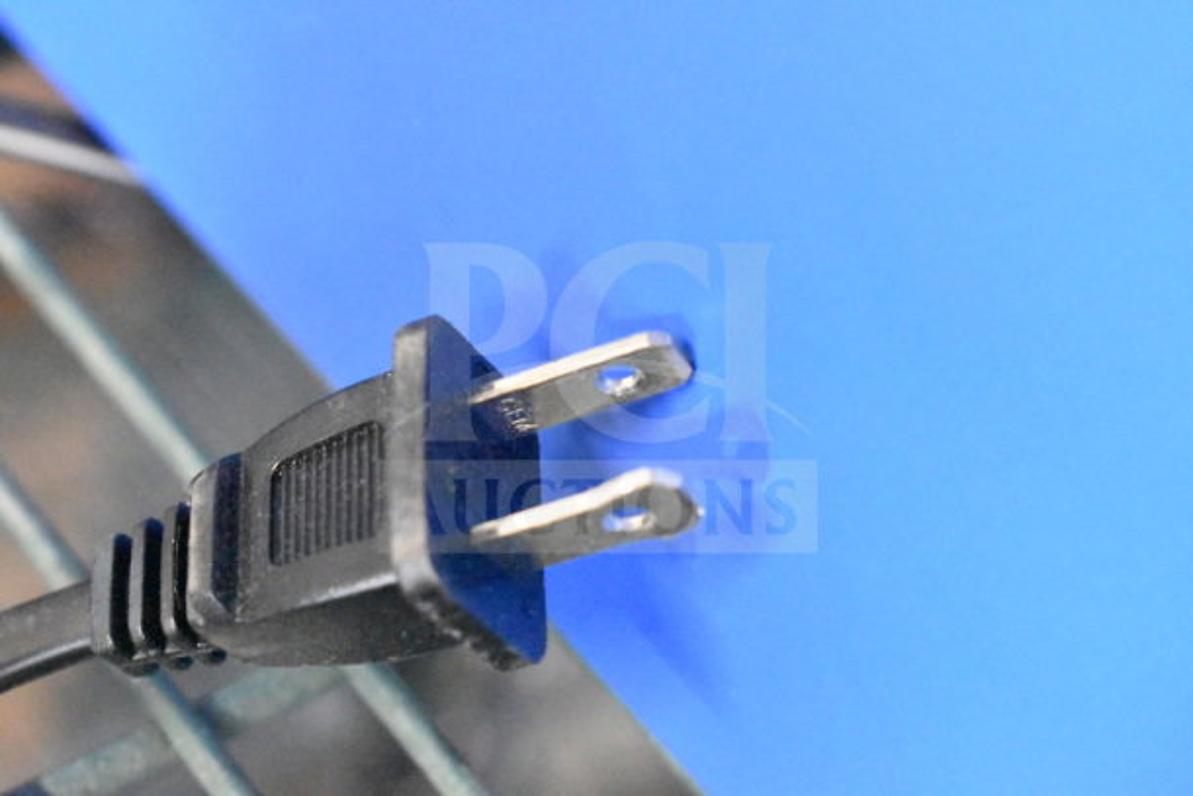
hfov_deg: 24.6
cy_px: 398
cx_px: 596
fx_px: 2734
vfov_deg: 16.6
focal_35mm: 82
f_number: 5.6
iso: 25600
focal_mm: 55
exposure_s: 1/80
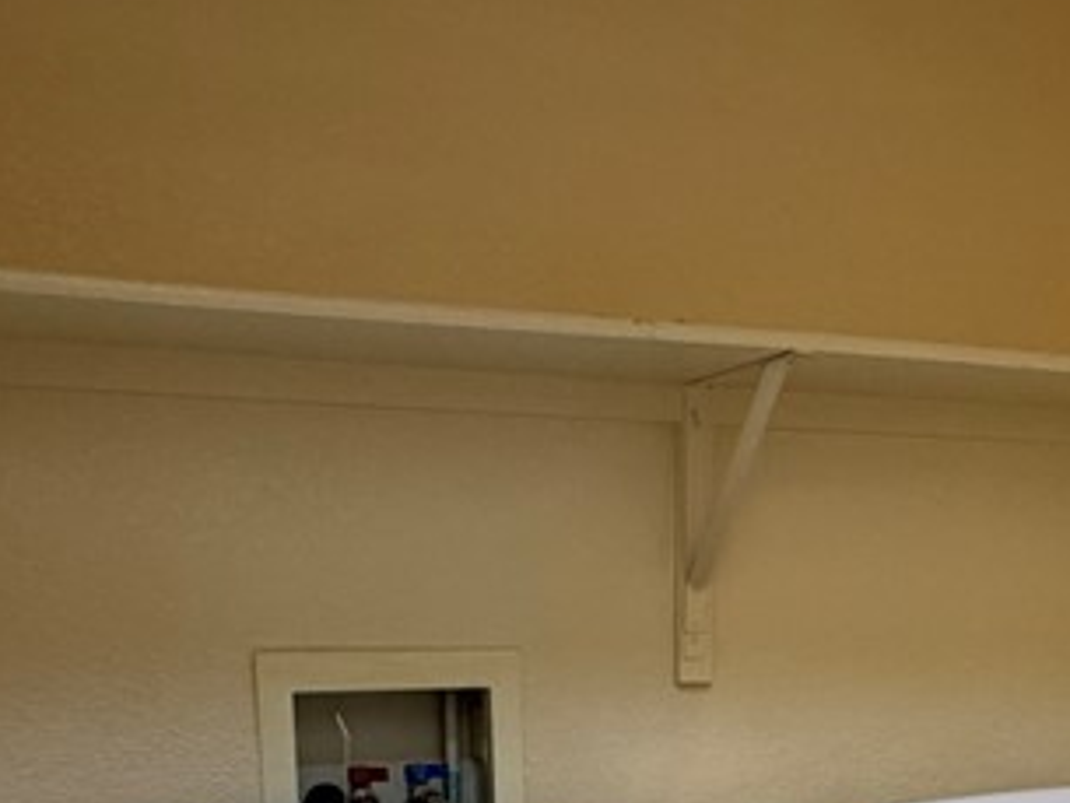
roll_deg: -0.6
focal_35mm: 47
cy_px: 842
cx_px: 796
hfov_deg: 39.4
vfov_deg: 28.6
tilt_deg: -10.8
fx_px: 1453
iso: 200
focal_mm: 2.22
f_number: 2.2
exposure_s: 1/60
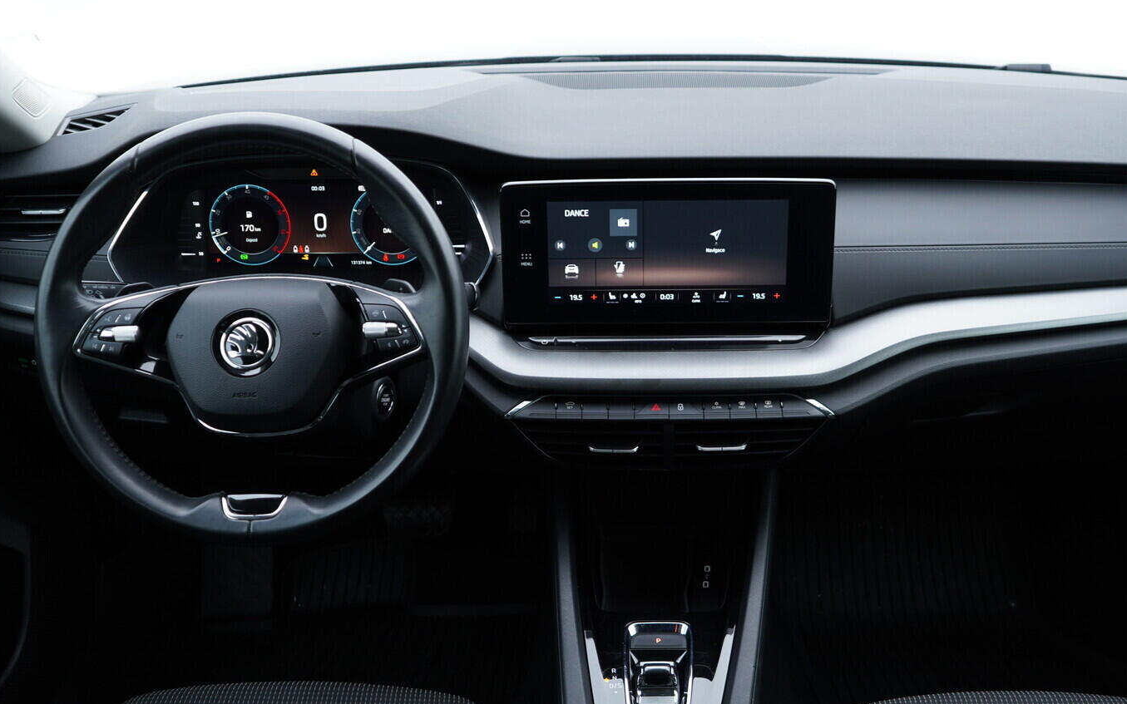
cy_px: 376
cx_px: 591
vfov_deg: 32.8
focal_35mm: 39
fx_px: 1198
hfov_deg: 50.4
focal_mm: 24
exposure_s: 1/40
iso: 200
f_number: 2.8
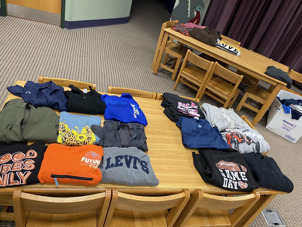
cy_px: 114
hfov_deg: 67.3
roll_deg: -19.2
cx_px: 151
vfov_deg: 53.1
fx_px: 227
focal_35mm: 26
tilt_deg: -32.2
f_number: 1.8
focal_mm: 4.25
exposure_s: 1/60
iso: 200
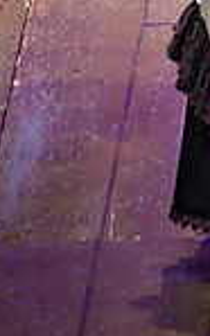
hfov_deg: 1.0
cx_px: 578
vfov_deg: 1.7
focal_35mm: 1273
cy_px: -90
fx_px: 11668
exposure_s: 1/125
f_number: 6.3
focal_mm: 320
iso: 2200
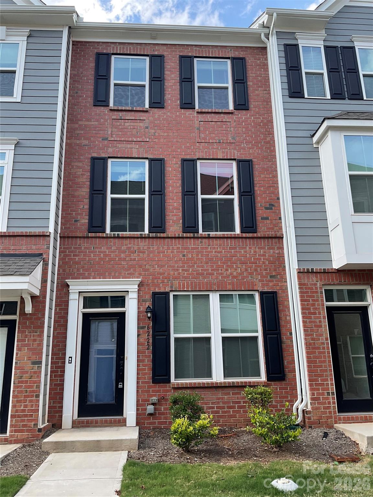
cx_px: 186
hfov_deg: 48.2
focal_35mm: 29
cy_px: 248
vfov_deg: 61.7
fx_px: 417
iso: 16
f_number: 1.8
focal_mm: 3
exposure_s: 1/333
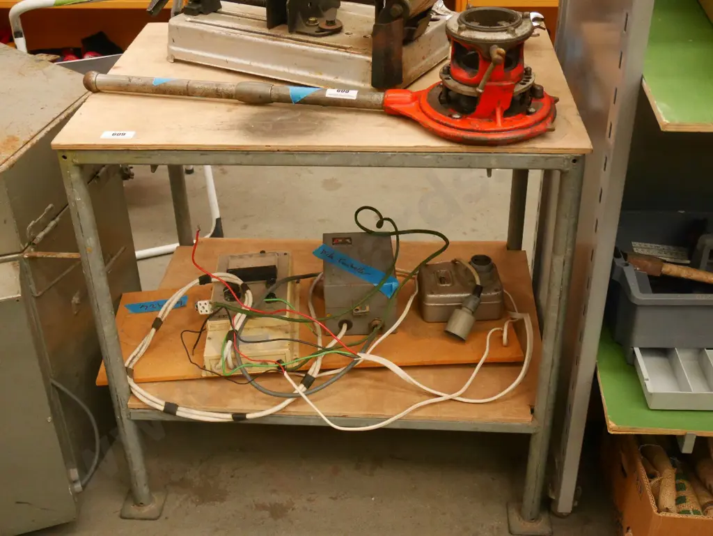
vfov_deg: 32.9
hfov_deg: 42.9
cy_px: 268
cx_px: 356
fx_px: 907
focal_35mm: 44
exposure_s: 1/100
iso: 3200
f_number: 4.8
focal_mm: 22
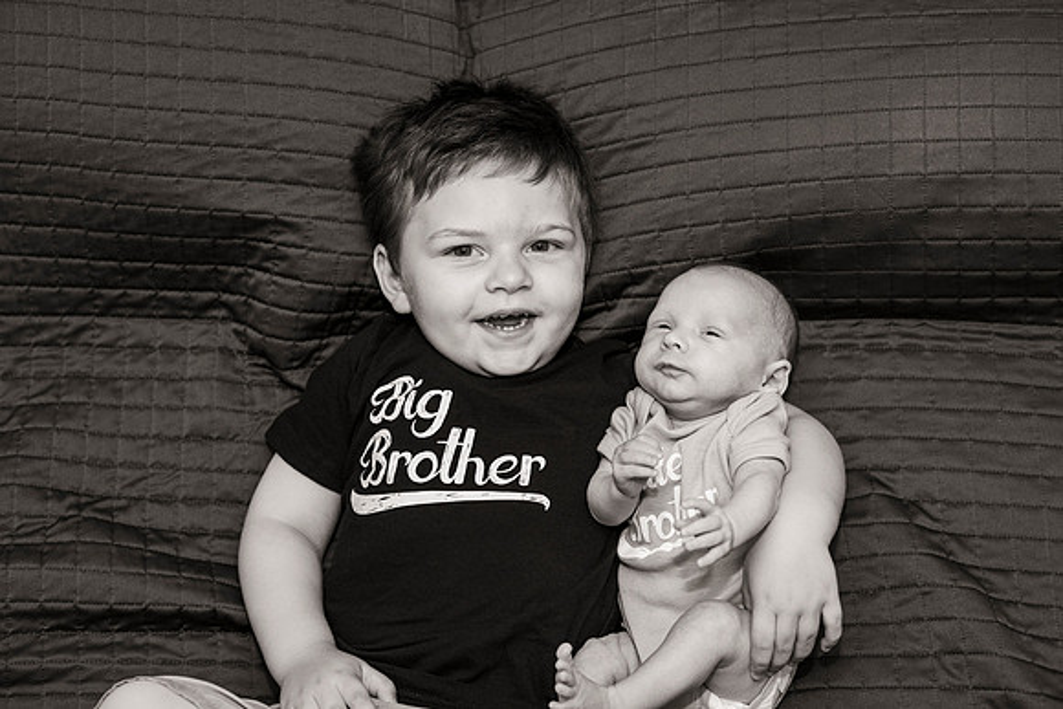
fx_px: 1477
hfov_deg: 39.6
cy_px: 354
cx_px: 532
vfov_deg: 27.0
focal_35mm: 50
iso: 800
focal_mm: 50
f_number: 3.5
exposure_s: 1/100
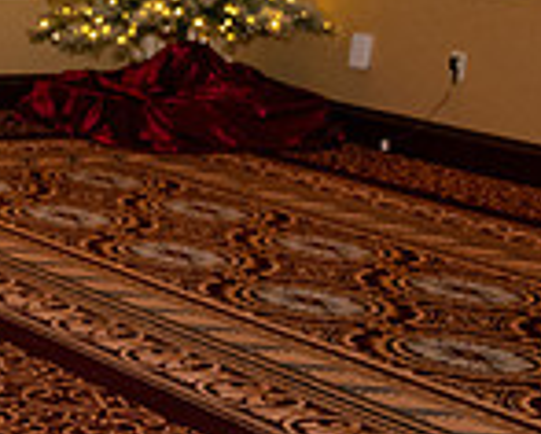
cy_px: 75
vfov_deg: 12.3
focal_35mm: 125
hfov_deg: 14.2
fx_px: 2004
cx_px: -317
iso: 2500
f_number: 3.2
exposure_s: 1/125
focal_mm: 22.3
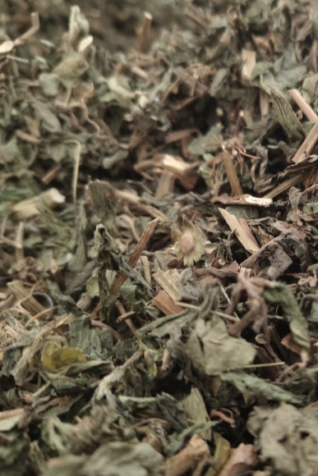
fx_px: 437
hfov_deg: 37.3
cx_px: 289
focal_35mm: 33
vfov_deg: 57.2
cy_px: 243
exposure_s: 1/50
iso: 542
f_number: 1.88
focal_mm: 5.6
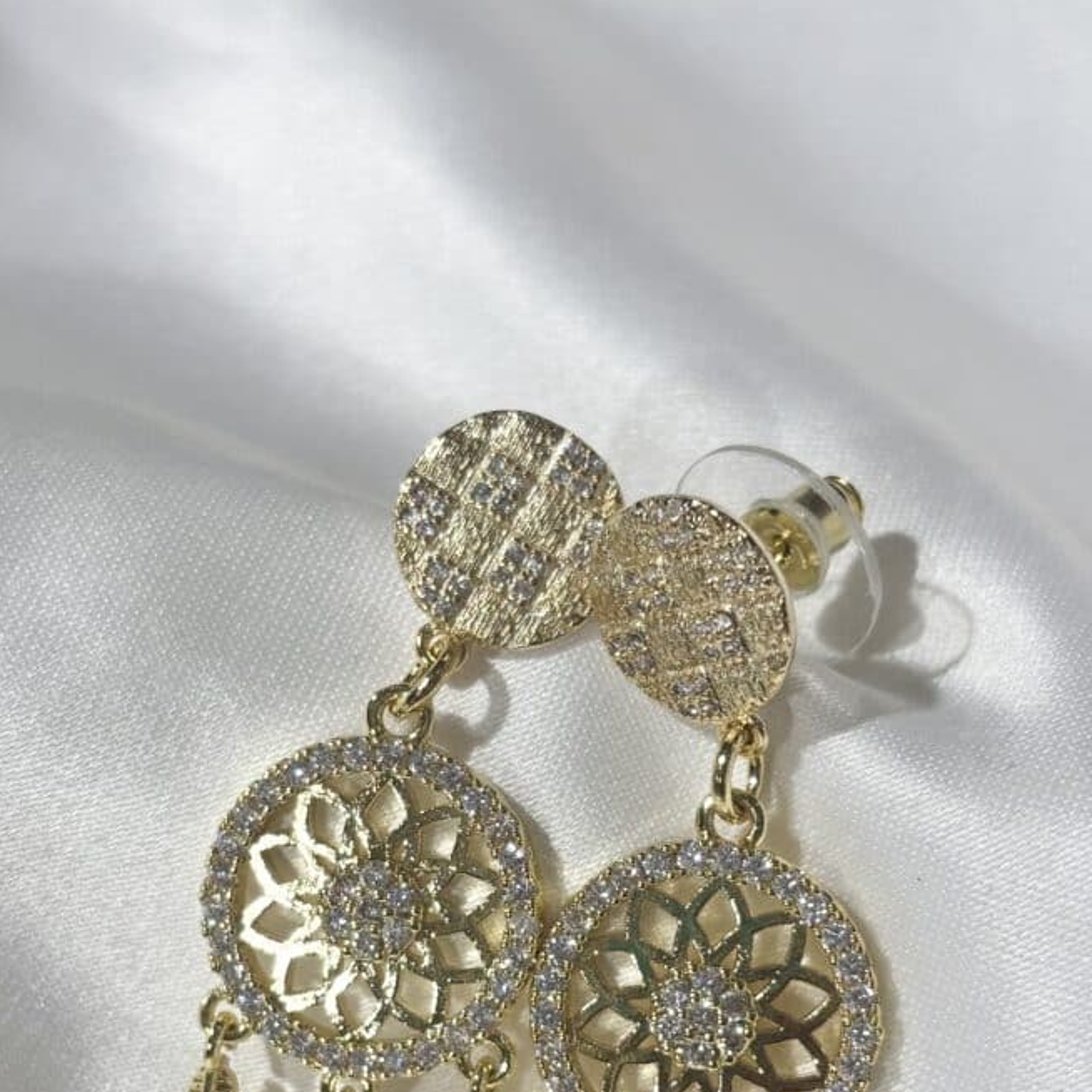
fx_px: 2570
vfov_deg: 23.7
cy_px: 850
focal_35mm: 72
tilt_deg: -52.6
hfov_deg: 24.0
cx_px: 531
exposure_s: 1/320
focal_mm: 5.96
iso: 32
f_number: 1.6
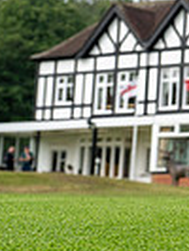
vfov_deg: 11.3
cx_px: 507
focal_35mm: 172
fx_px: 1250
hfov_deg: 7.8
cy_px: -35
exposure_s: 1/640
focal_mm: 41
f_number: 9
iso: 320
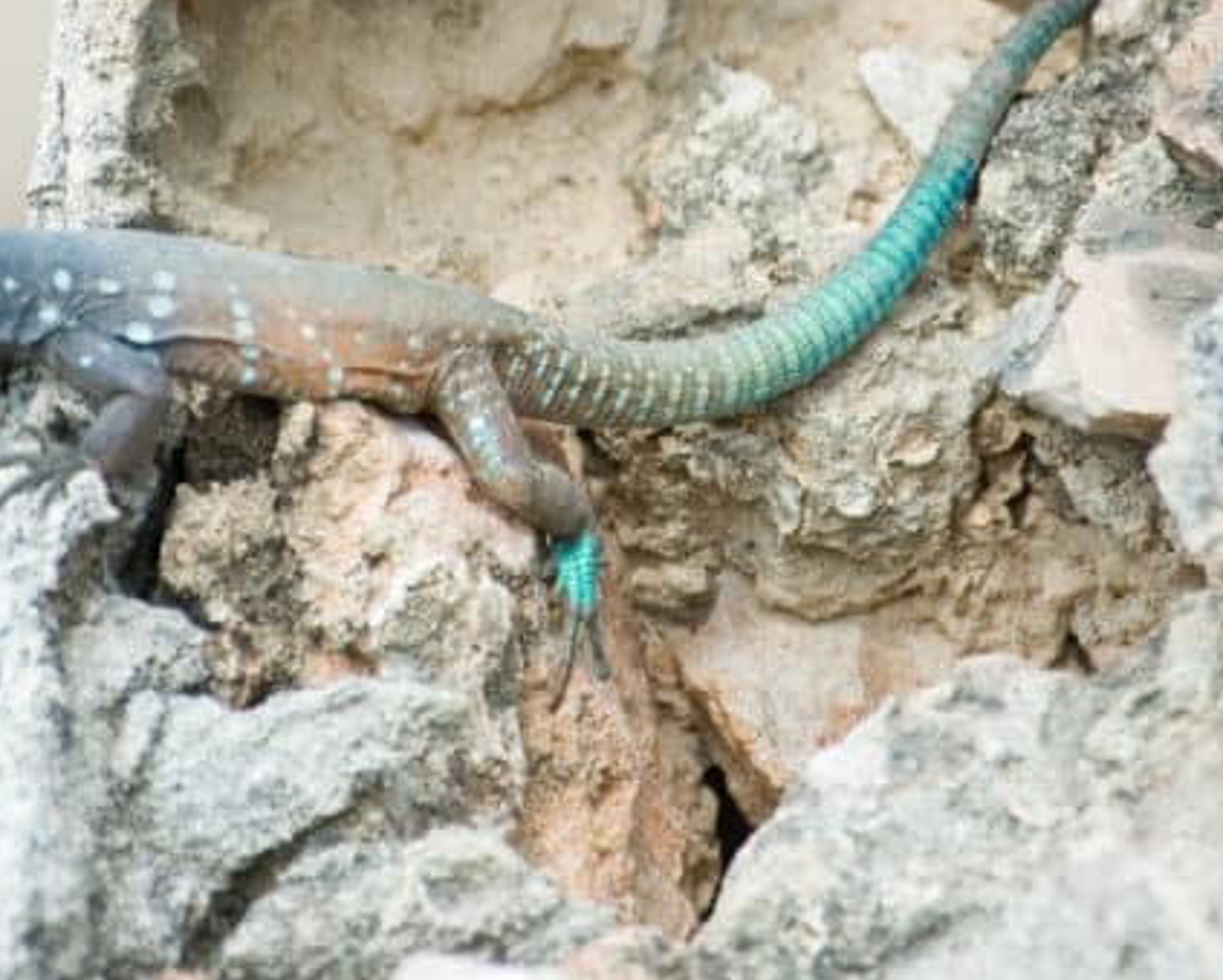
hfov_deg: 1.9
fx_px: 36982
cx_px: 616
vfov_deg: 1.5
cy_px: 250
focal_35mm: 1021
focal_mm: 400
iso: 200
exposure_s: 1/800
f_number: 5.6
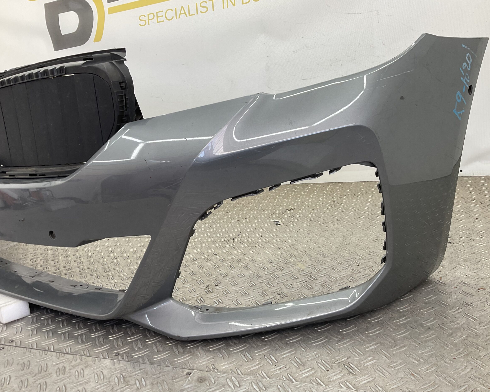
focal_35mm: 31
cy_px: 200
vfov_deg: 47.1
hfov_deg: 57.2
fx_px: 450
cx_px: 253
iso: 20
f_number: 1.8
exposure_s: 1/100
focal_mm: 3
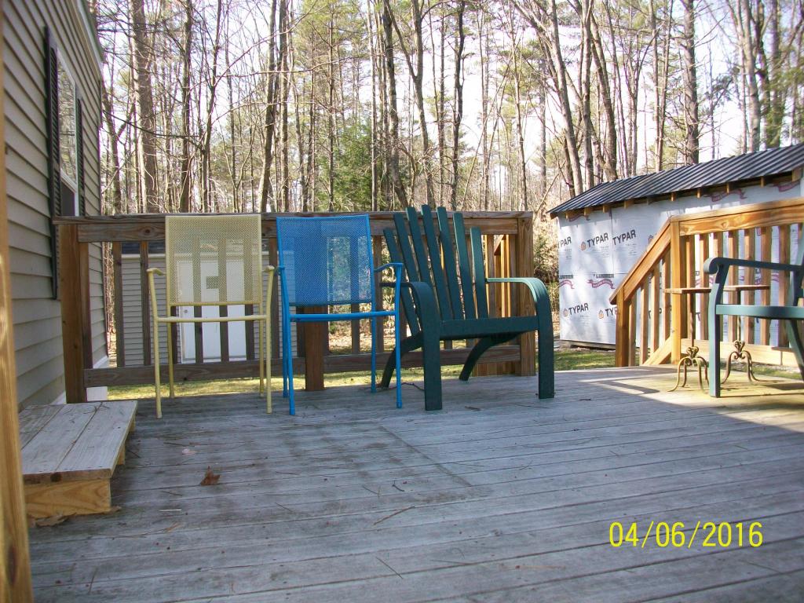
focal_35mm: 32
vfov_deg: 44.2
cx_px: 402
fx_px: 743
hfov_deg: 56.8
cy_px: 302
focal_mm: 5.7
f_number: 2.8
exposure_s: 1/200
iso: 64
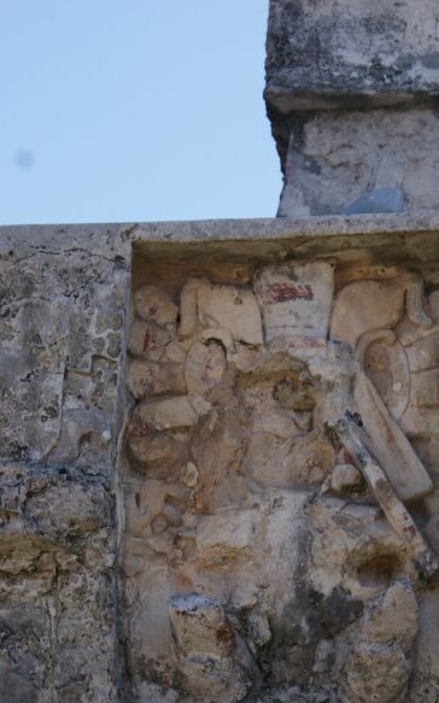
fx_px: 2816
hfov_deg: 8.9
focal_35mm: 147
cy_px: 439
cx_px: 218
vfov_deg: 14.2
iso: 100
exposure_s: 1/200
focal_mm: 70
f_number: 7.1
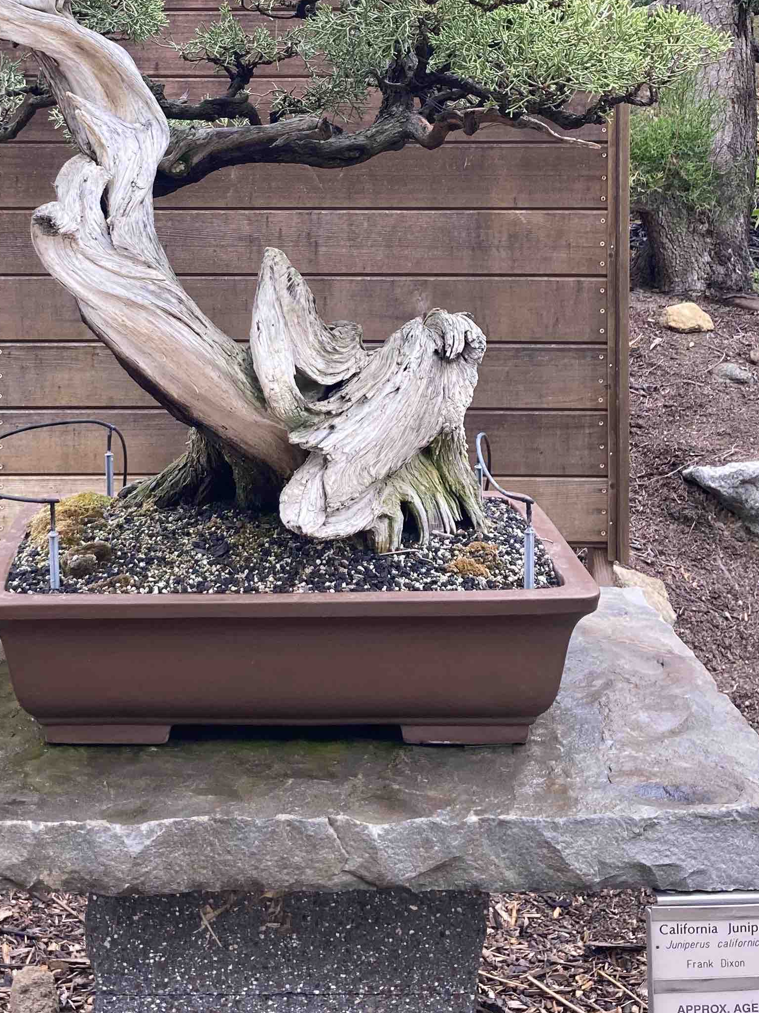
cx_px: 225
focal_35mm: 55
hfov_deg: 26.3
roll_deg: -0.5
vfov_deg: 33.8
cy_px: 186
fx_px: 1608
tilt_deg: -2.0
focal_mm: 3.99
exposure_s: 1/121
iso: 40
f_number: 1.8
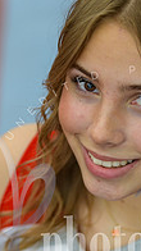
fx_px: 1119
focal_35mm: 168
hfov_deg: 7.2
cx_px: 114
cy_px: 223
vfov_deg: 12.7
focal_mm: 70
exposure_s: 1/125
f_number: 2.8
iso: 250
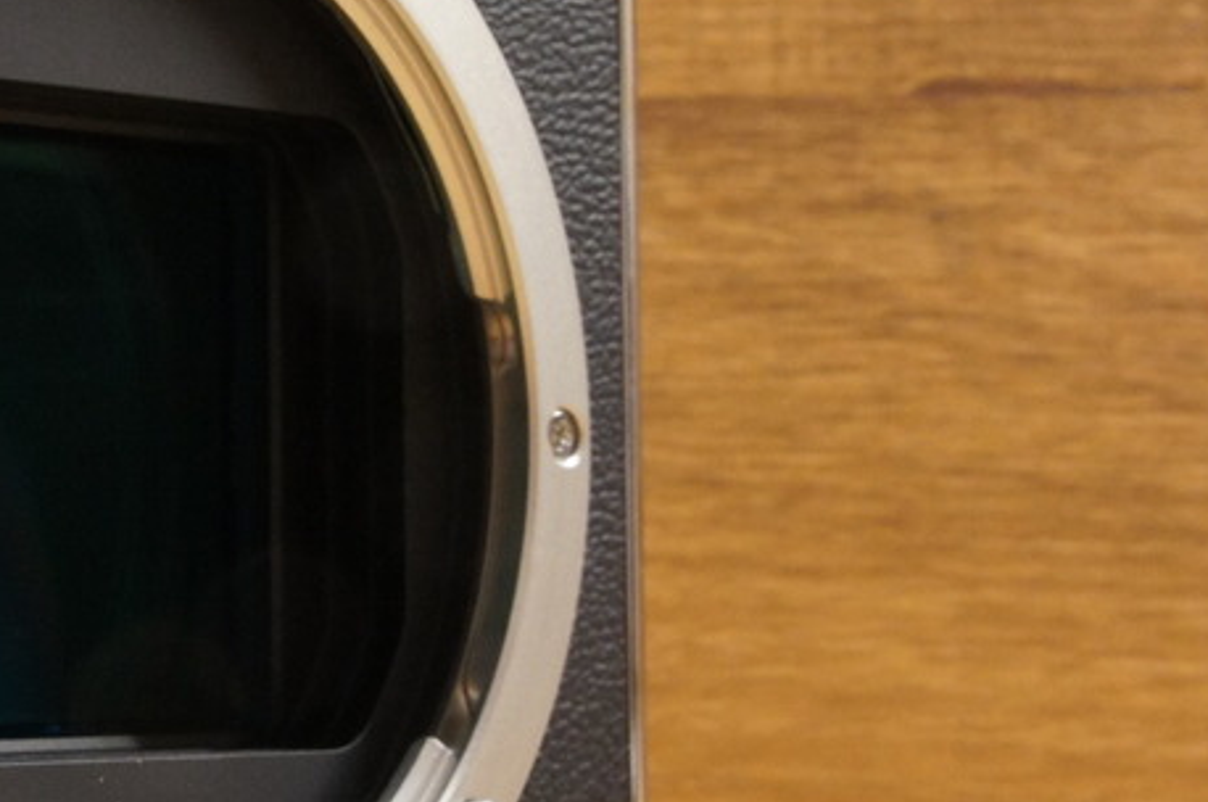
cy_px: 357
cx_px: -171
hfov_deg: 17.9
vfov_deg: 12.4
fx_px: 3686
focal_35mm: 110
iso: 1600
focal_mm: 28
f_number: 16
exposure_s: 1/10
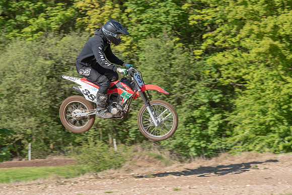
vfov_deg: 10.5
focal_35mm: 131
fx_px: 1062
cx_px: 146
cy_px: 98
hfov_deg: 15.7
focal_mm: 122
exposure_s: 1/320
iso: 200
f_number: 8
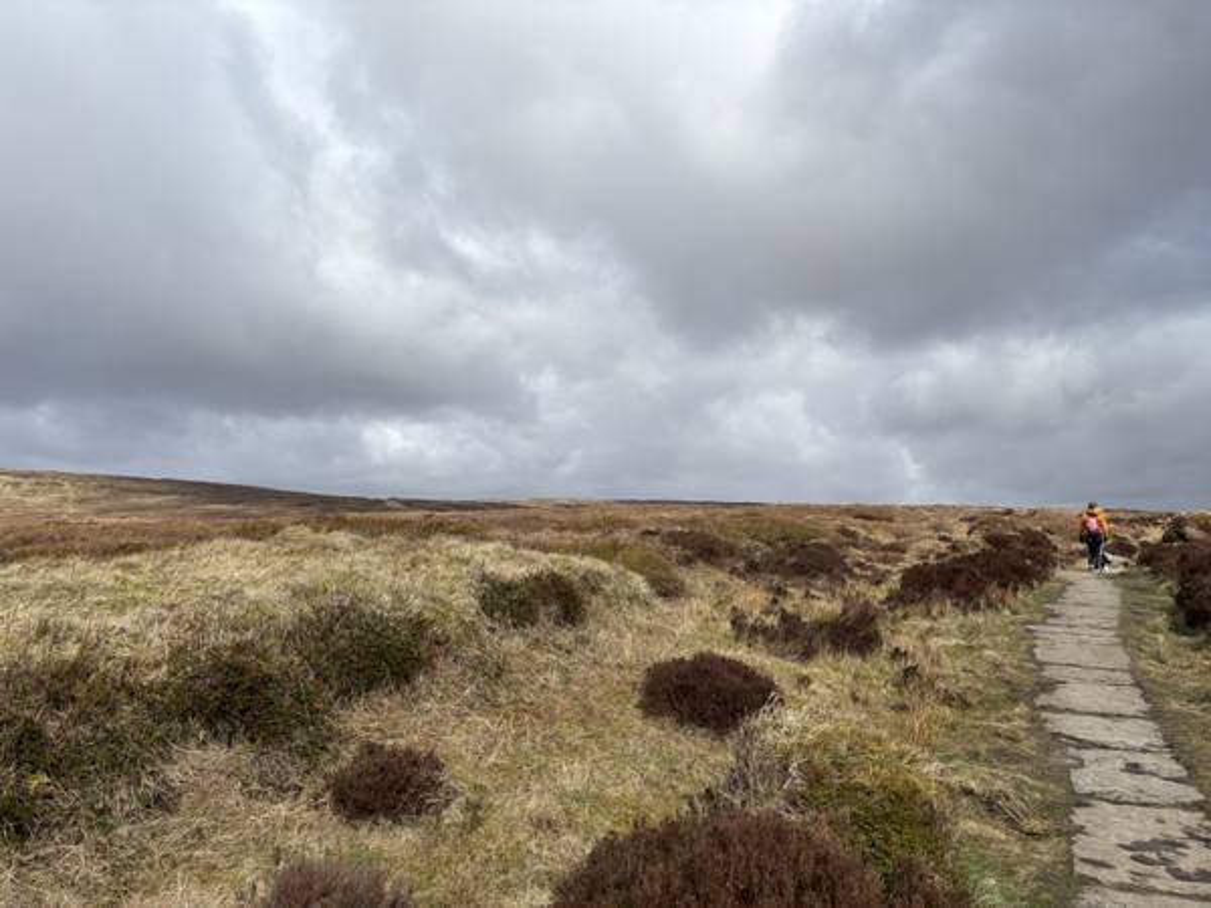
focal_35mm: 26
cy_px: 454
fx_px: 910
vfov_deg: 53.1
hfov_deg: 67.3
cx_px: 606
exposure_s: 1/5076
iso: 50
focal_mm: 5.96
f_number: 1.6
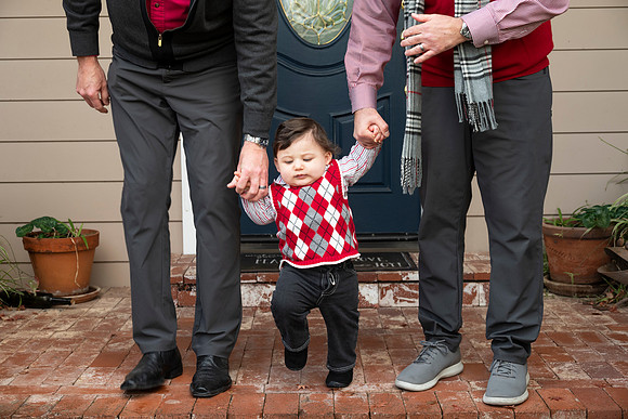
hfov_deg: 36.9
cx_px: 314
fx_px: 942
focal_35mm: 54
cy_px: 210
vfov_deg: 25.1
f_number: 5.6
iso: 400
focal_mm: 54
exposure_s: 1/100
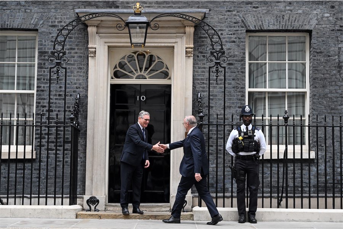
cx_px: 172
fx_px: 572
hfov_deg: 33.4
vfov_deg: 22.6
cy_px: 114
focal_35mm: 60
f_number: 5
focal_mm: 60
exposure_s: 1/500
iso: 1600
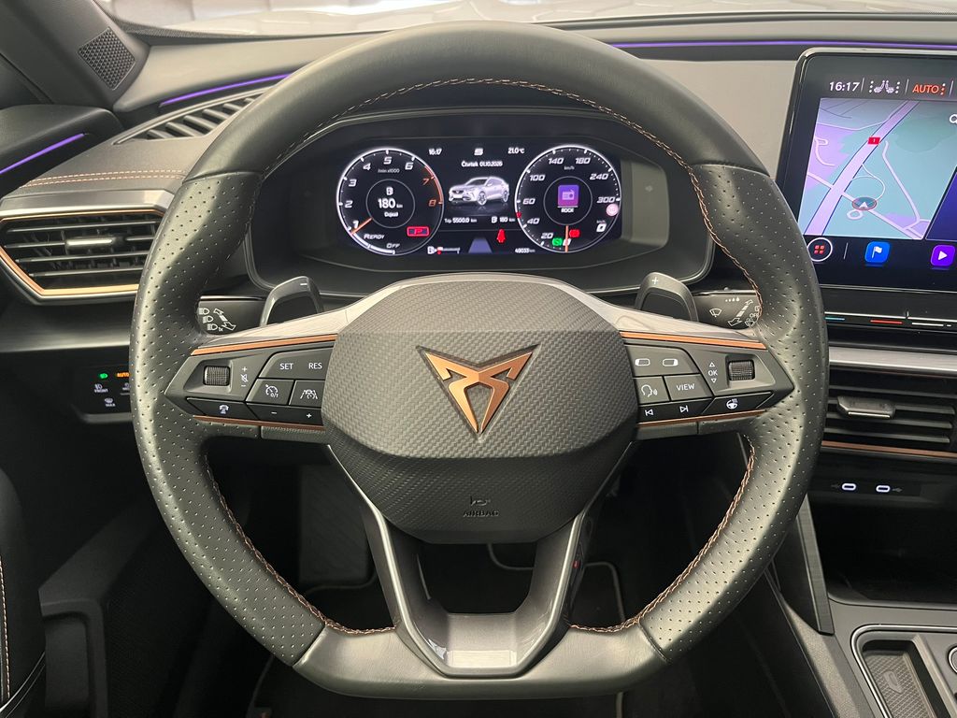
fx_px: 719
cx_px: 478
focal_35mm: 26
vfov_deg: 53.1
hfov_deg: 67.3
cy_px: 359
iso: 500
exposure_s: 1/51
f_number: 1.6
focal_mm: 5.1
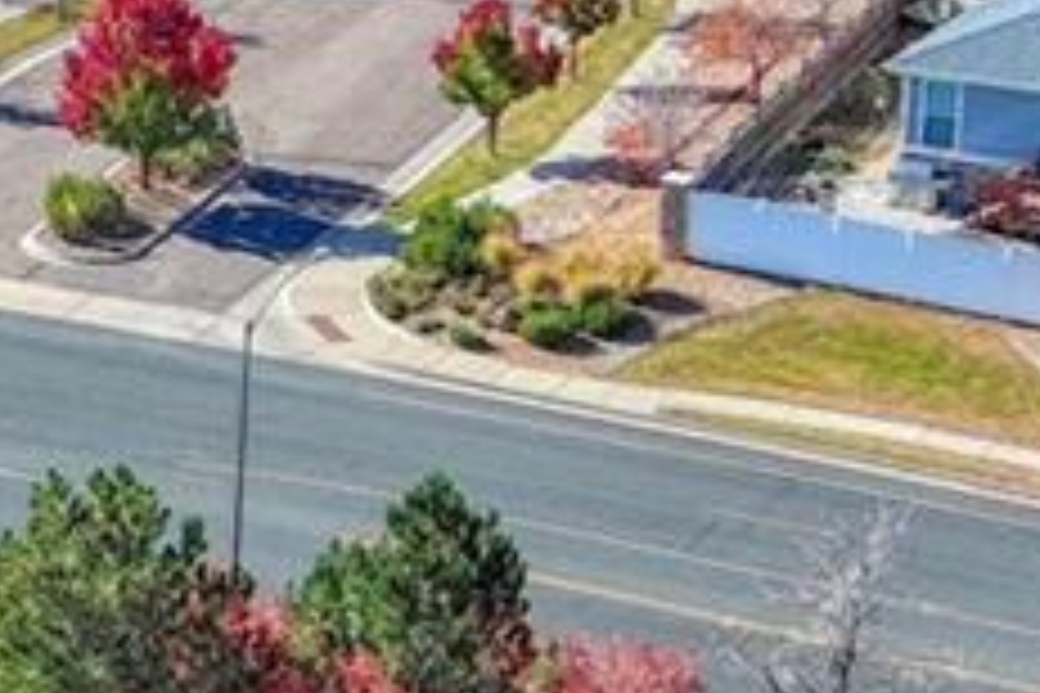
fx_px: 5806
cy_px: 76
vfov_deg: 6.8
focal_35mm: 201
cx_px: -621
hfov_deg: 9.9
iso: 100
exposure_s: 1/985
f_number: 2.8
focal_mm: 10.6
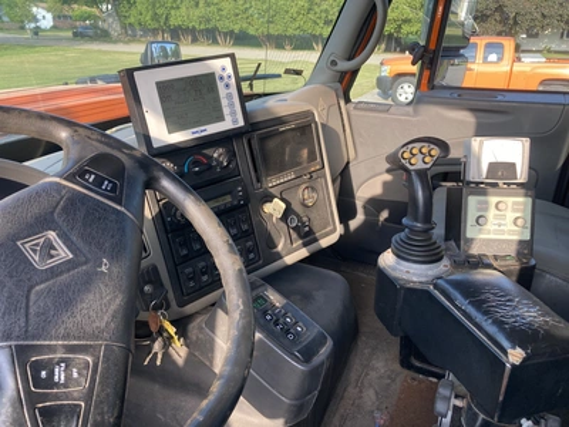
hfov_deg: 63.4
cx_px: 284
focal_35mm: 28
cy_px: 214
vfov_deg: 49.7
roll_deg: +0.9
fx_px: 460
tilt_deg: -19.8
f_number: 1.8
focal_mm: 3.99
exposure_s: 1/121
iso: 25
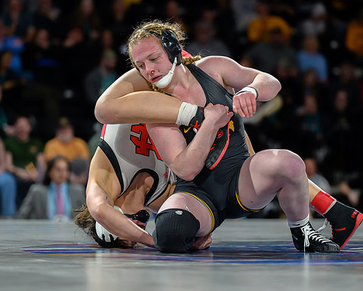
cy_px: 128
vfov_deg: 7.6
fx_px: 2181
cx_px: 203
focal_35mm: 203
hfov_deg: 9.5
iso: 3600
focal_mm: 140
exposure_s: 1/800
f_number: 2.8
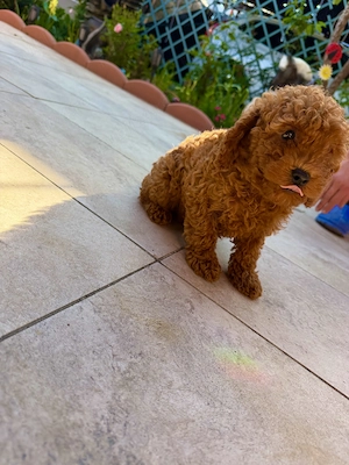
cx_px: 174
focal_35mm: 24
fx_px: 323
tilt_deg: -24.4
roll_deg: -27.9
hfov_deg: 56.8
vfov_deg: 71.6
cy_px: 232
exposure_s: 1/715
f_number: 1.78
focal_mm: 6.76
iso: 100
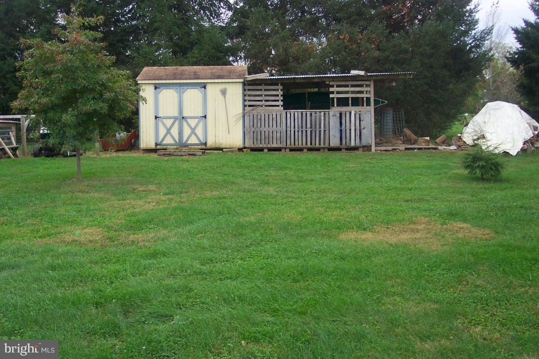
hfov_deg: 50.7
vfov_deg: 35.1
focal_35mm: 38
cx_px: 270
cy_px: 180
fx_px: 569
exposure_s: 1/500
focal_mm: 8
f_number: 2.8
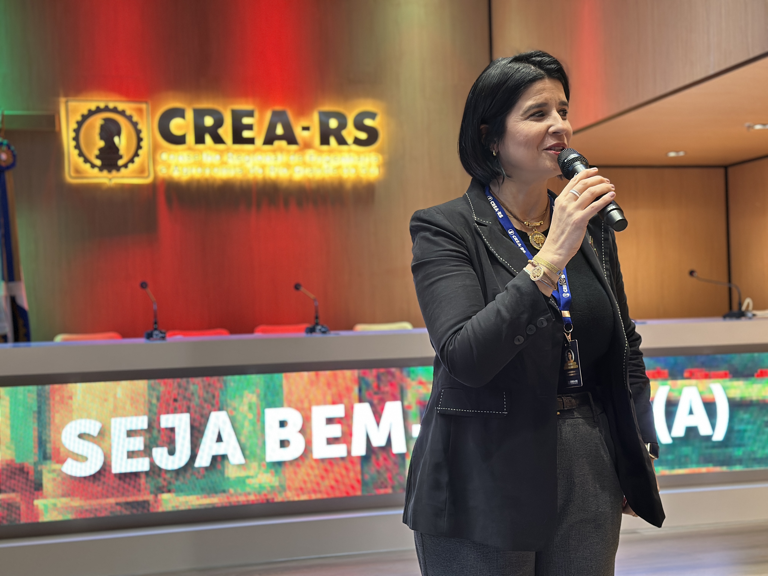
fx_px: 1065
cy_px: 288
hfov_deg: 39.7
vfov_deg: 30.3
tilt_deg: -0.1
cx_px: 384
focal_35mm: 48
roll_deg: +2.1
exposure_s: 1/60
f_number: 1.78
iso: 320
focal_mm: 6.86
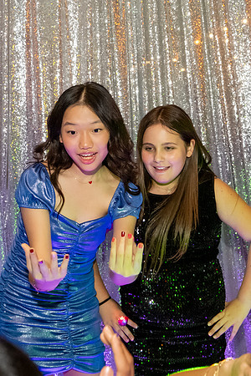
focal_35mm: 54
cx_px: 152
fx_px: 564
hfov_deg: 25.0
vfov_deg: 36.1
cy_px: 94
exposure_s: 1/125
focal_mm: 16
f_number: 2.8
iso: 4000
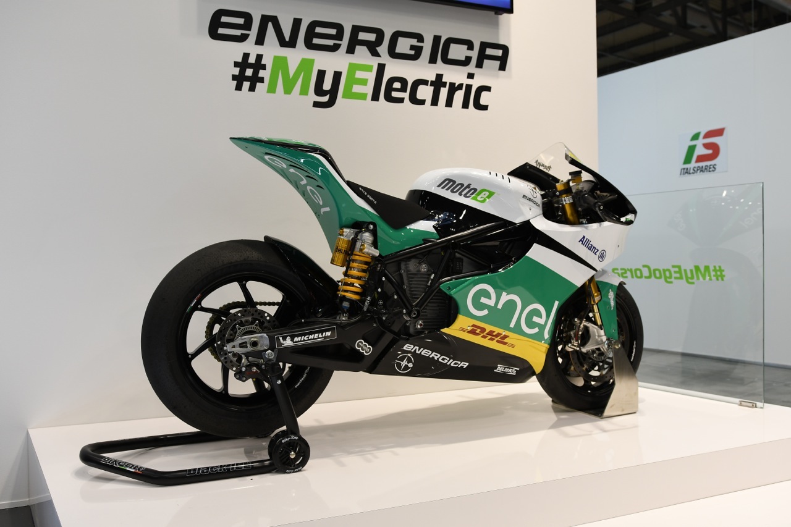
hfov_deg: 67.4
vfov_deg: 47.9
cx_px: 396
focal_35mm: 27
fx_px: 593
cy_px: 264
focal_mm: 18
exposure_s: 1/100
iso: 250
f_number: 3.2
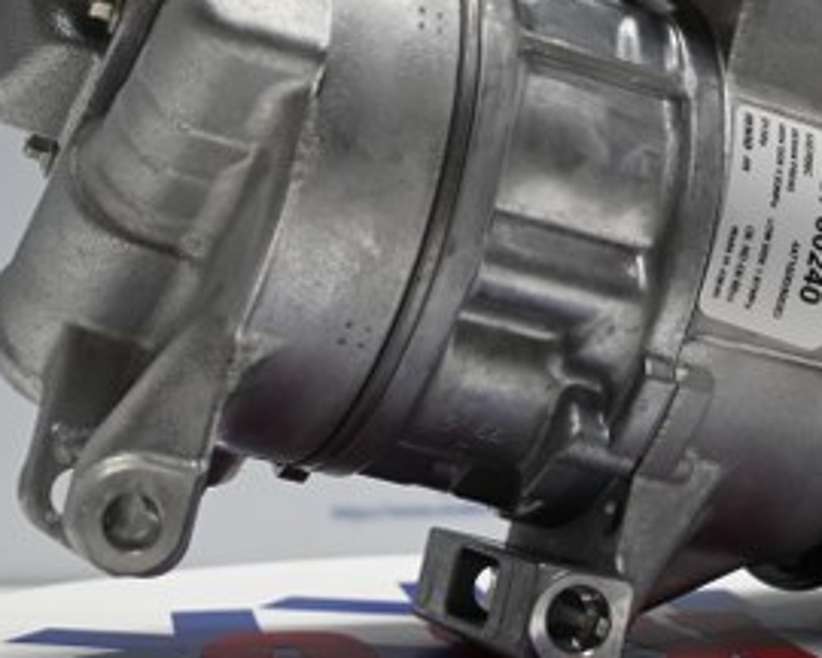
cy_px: 155
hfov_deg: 20.4
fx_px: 2287
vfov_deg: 16.3
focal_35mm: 94
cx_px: 484
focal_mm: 30
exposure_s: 1/50
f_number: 4.8
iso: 500
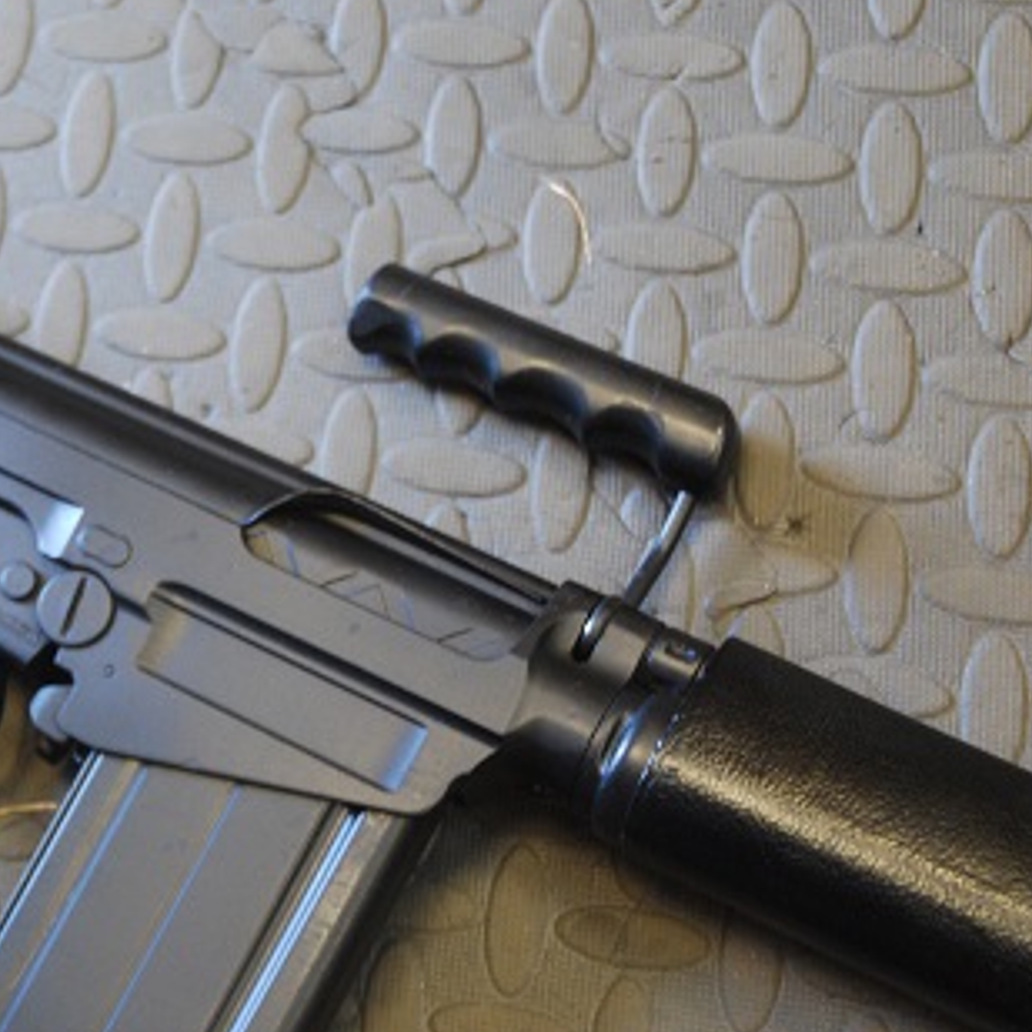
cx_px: 80
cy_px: 626
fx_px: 2591
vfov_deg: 22.5
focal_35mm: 77
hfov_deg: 21.9
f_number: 4
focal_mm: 31
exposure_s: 1/30
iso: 800
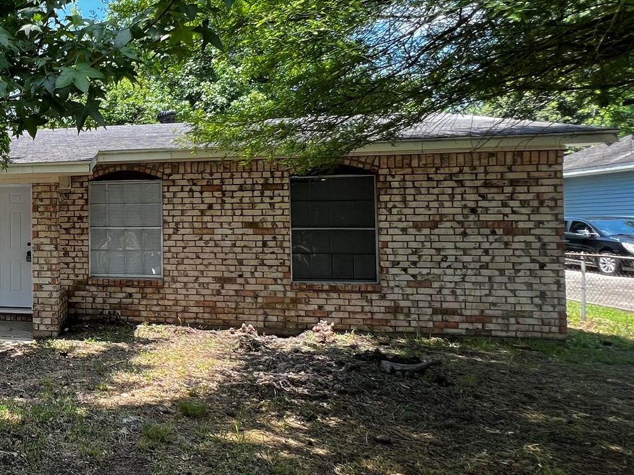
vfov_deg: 49.7
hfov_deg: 51.0
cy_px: 213
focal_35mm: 28
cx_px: -1
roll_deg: +0.1
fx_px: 513
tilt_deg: +1.7
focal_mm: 1.57
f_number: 1.8
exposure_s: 1/293
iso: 32
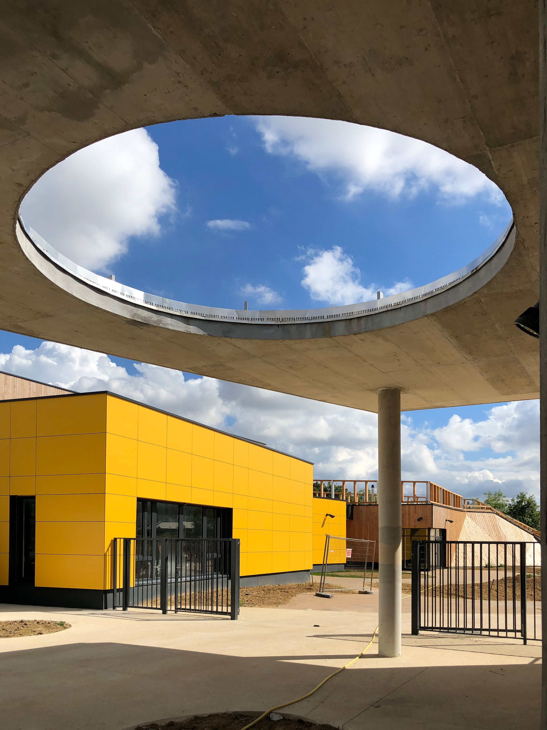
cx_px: 274
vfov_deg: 63.4
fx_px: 590
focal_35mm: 28
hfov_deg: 49.7
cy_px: 365
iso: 20
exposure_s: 1/3436
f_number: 1.8
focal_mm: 3.99
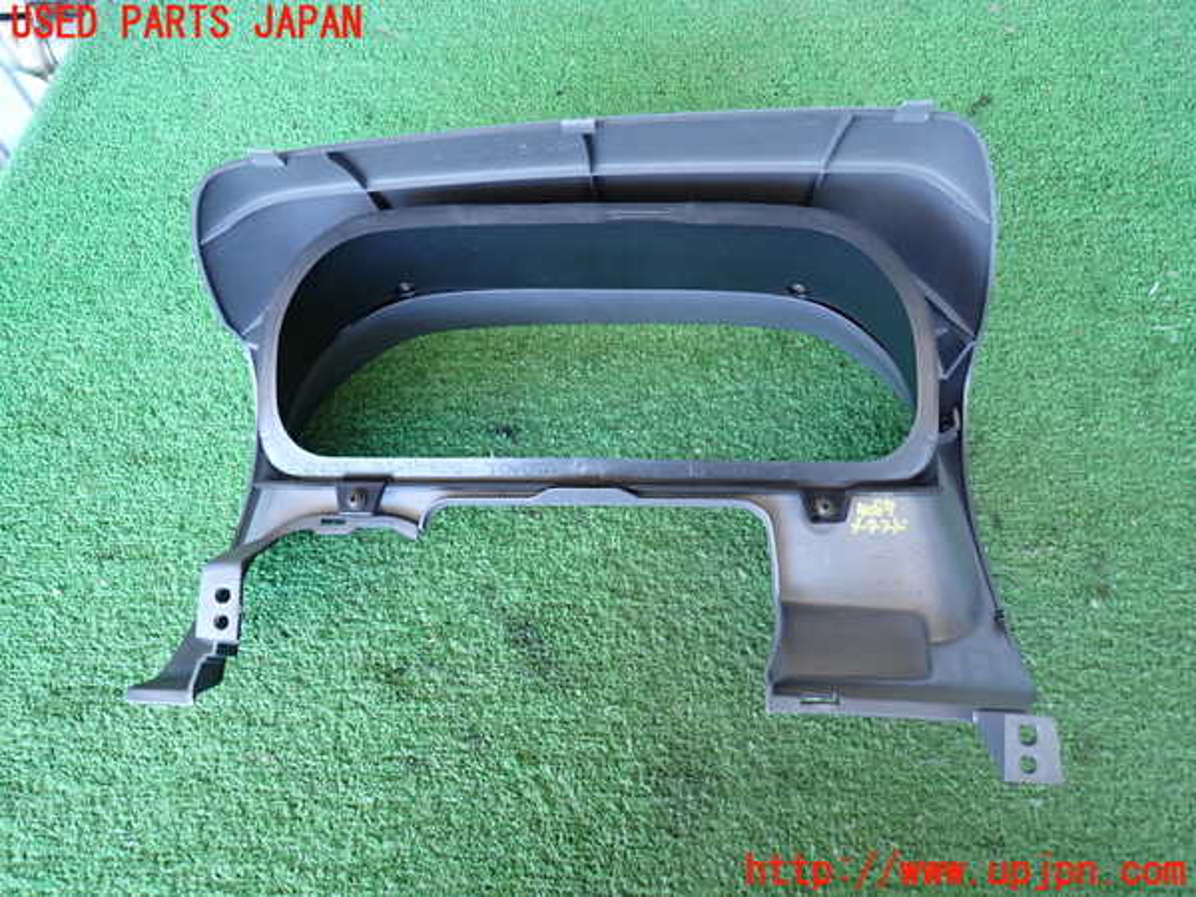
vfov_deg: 54.9
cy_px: 448
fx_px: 864
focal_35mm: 25
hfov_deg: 69.4
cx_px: 598
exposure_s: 1/30
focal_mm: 4.5
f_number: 2
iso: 320
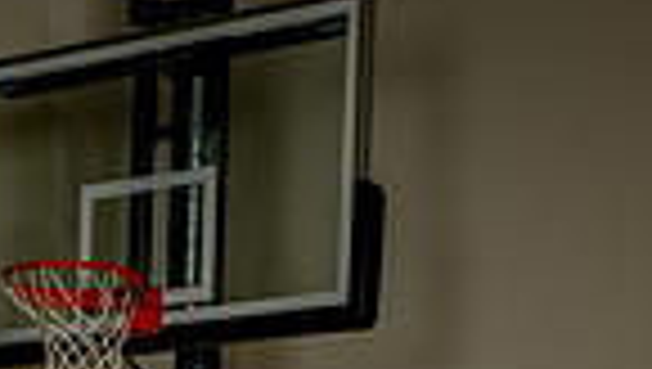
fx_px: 2804
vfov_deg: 7.1
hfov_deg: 13.2
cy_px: 909
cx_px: 184
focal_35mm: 162
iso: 100
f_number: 8
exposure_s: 1/125
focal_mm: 50
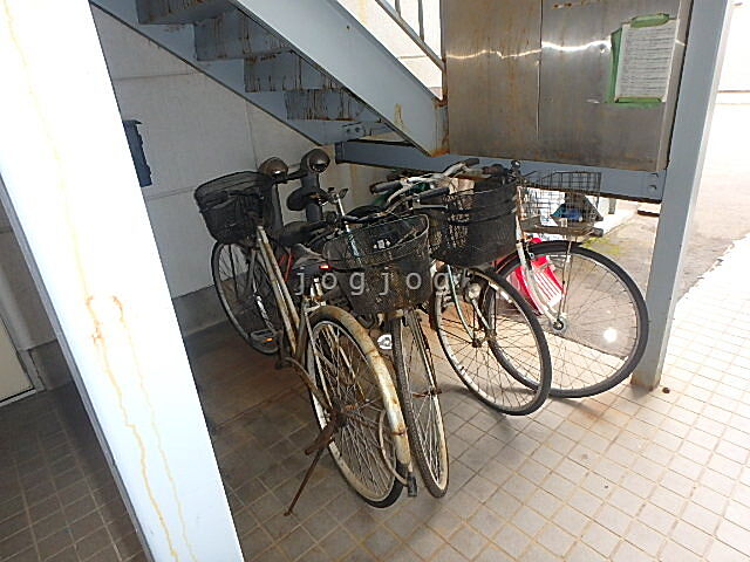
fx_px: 455
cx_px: 375
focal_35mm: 21
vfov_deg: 63.4
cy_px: 281
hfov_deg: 79.0
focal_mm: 3.7
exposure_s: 1/30
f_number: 3.5
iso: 400
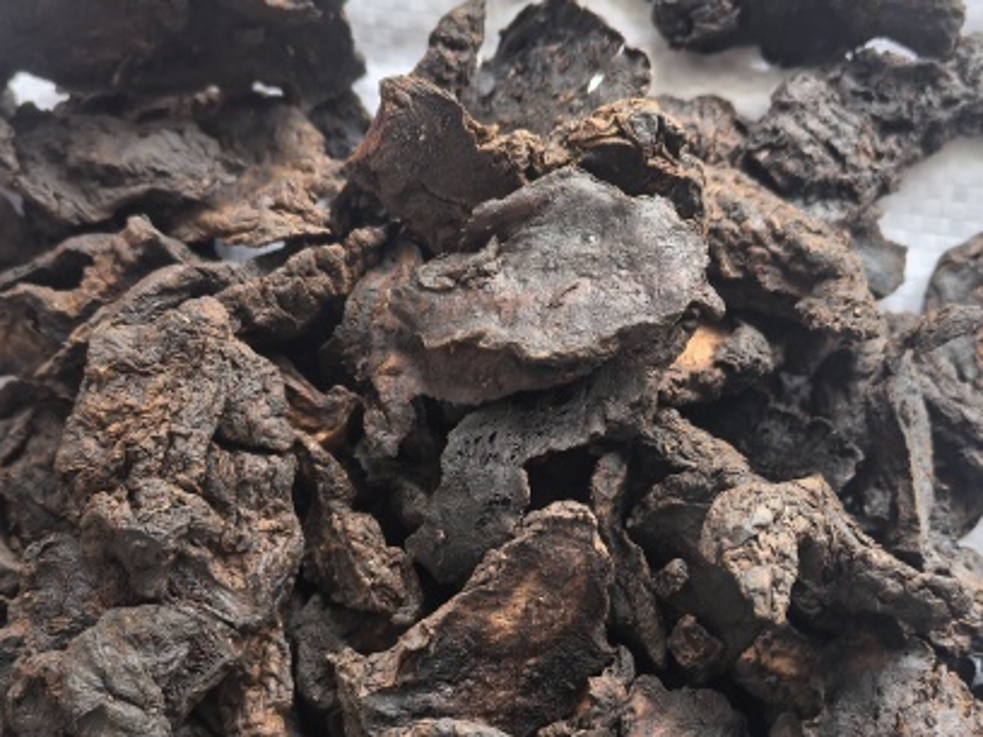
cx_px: 472
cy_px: 576
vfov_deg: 27.1
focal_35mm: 53
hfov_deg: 36.2
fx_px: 1505
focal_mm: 5.75
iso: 80
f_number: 2
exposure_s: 1/100
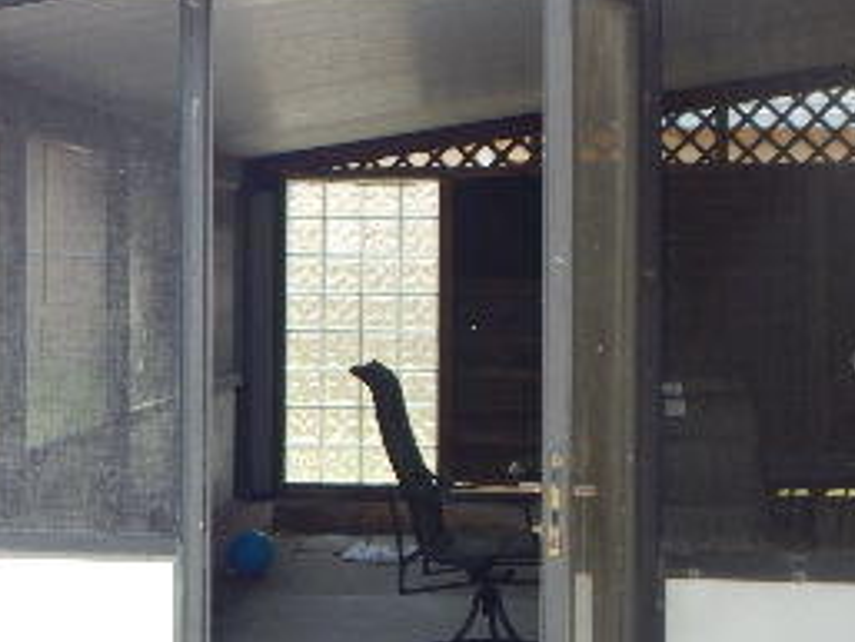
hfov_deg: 17.9
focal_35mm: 107
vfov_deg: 13.8
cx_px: 13
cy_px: 196
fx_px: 2644
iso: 125
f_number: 3.6
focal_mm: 7.7
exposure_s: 1/250
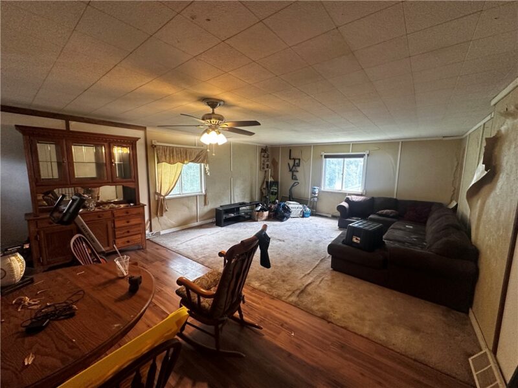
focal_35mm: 14
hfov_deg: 102.1
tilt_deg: -6.5
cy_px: 194
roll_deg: -0.9
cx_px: 259
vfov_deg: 85.7
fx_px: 209
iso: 250
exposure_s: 1/120
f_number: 2.2
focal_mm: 2.22
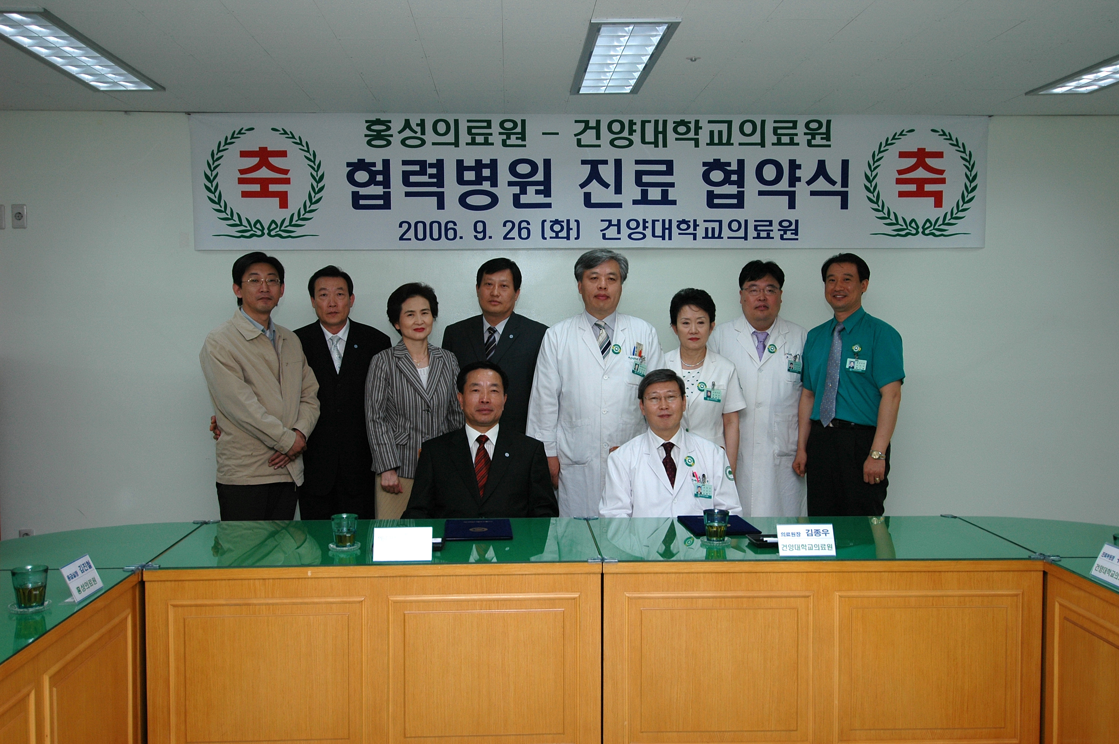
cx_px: 560
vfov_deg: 36.8
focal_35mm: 36
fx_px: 1118
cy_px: 372
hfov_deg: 53.2
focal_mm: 24
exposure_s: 1/125
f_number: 4
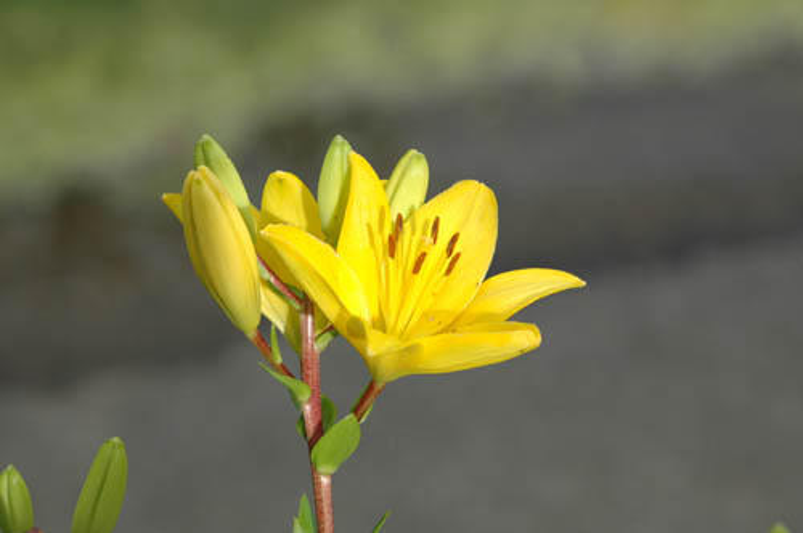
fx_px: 4511
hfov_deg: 10.2
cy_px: 266
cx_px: 402
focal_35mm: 202
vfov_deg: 6.8
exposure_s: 1/500
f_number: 5.6
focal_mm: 135
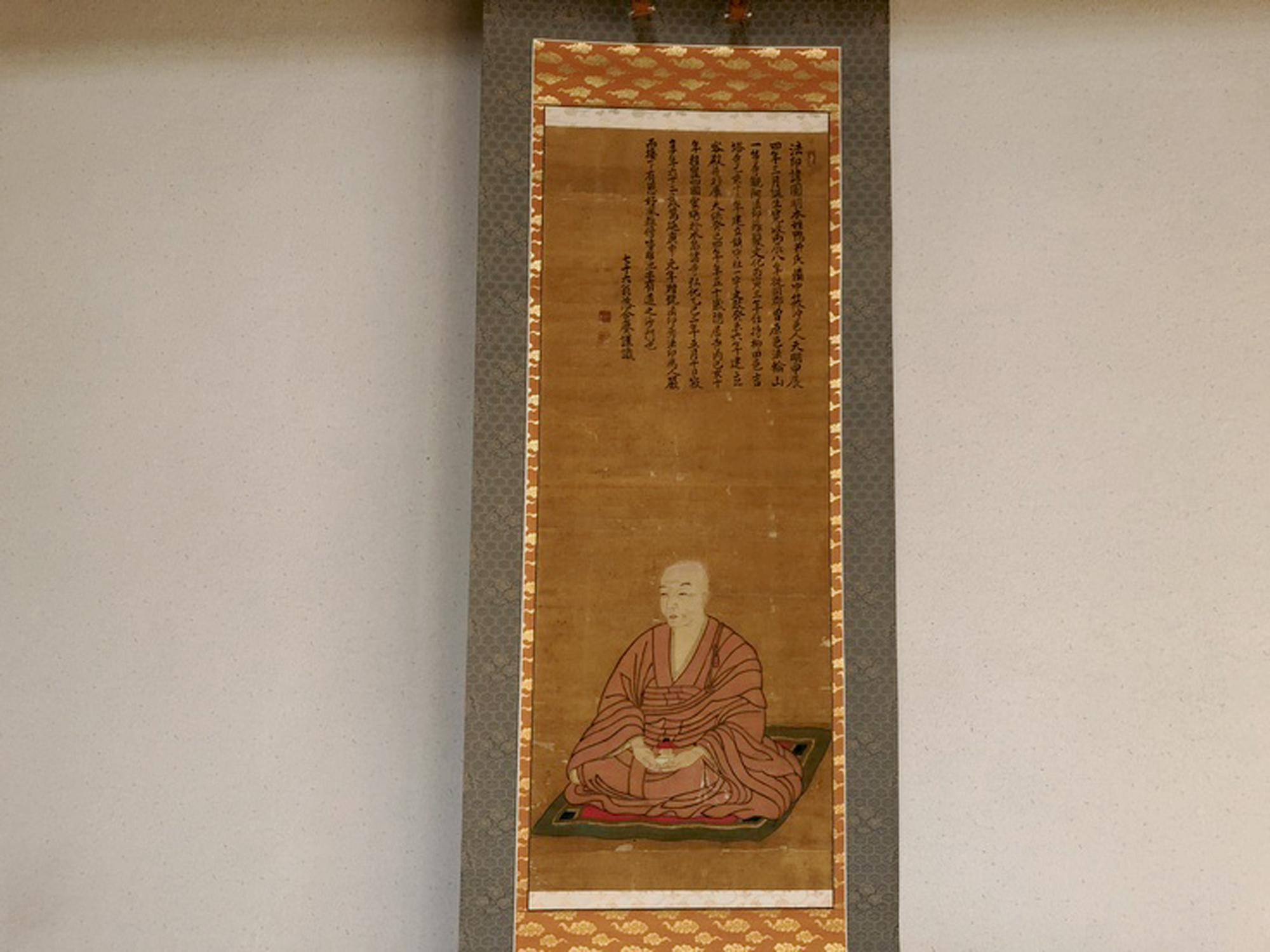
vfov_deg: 48.2
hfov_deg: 61.7
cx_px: 635
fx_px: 1064
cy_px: 476
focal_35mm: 29
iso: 100
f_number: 1.8
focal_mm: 3.99
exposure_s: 1/10
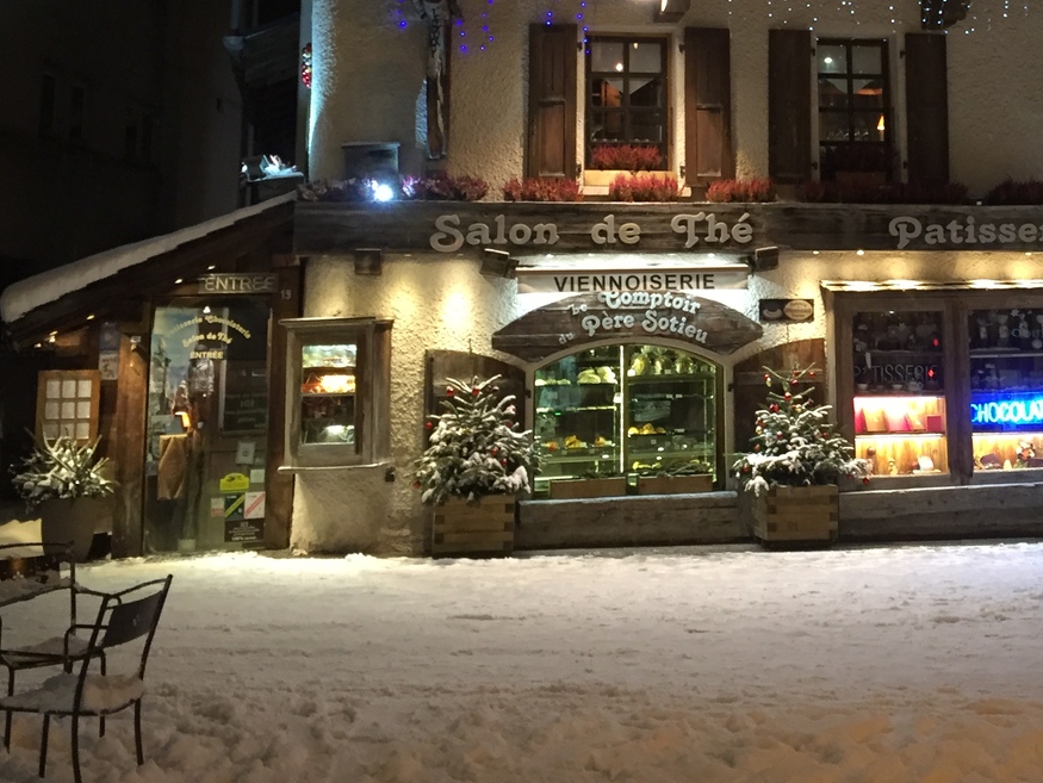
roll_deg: +1.3
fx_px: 1598
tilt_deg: +10.5
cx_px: 853
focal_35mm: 53
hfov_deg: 34.9
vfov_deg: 26.6
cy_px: 72
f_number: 2.2
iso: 160
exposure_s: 1/33
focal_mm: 4.15
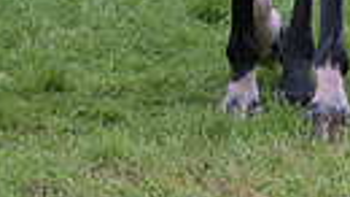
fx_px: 8006
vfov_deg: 1.4
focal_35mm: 863
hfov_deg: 2.5
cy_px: -314
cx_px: 579
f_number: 5.6
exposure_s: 1/1250
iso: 1400
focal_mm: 185
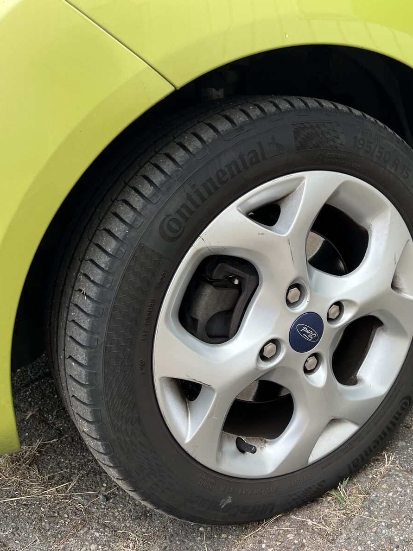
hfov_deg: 40.1
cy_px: 276
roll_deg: +3.0
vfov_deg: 52.6
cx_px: 280
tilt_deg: -21.2
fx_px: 557
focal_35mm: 35
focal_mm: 5.7
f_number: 1.5
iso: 50
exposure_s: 1/471
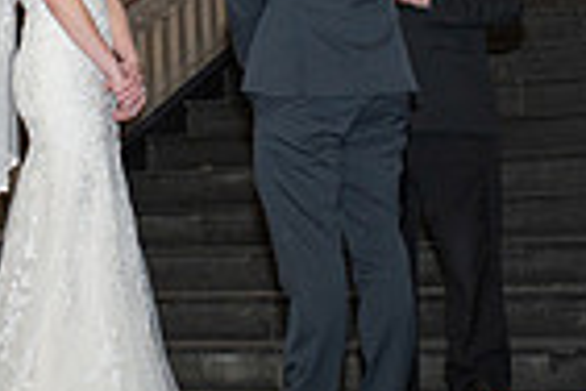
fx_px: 2344
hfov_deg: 14.1
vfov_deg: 9.3
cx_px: 54
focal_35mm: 144
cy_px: -179
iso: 1000
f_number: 3.5
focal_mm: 35
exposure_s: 1/200
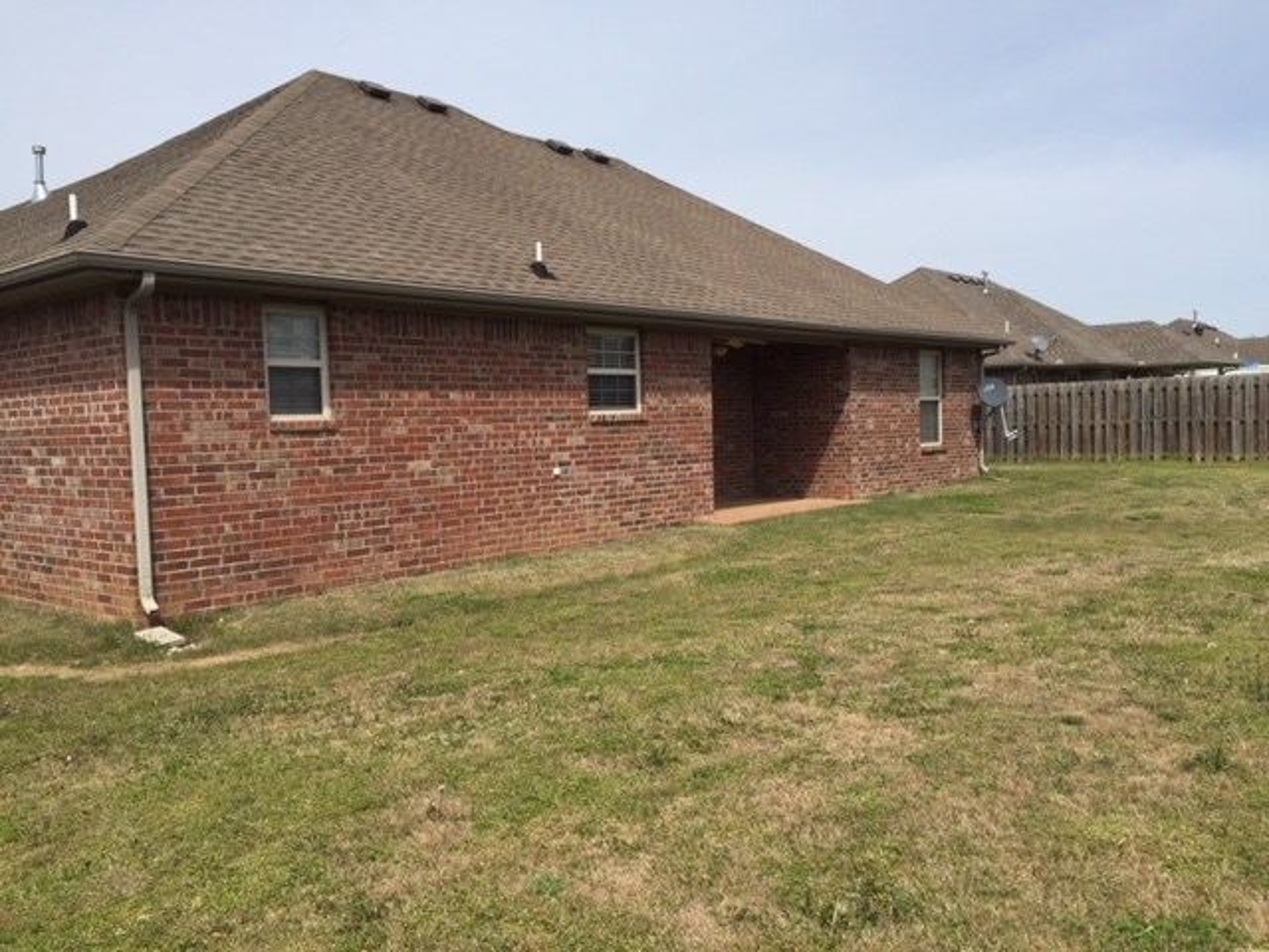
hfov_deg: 61.7
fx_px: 1063
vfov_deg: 48.2
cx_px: 634
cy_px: 476
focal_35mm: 29
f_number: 2.2
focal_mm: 4.15
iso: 32
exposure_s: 1/3300
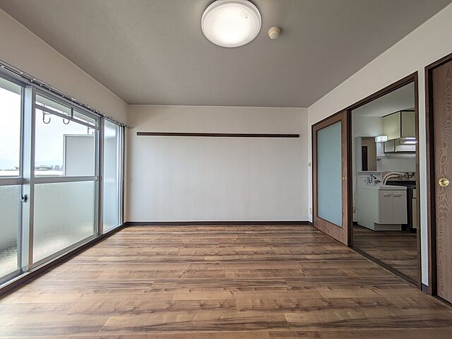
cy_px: 170
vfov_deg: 85.7
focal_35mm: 14
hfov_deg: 102.1
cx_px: 226
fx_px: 183
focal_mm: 1.83
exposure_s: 1/529
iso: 49
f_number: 2.2
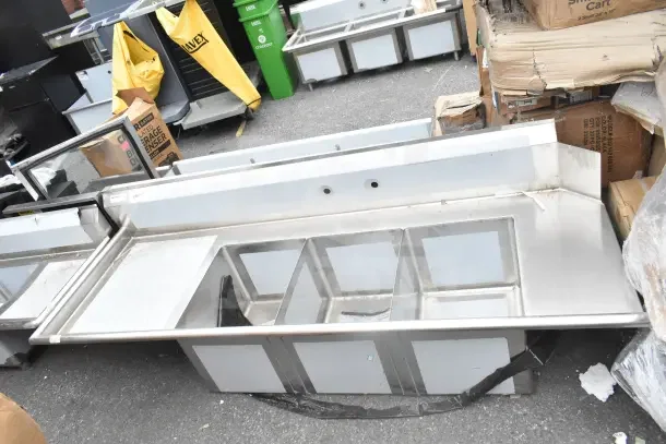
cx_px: 333
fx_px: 500
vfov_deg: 48.0
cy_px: 222
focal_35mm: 27
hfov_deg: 67.4
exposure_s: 1/400
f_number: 10
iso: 1600
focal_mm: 18
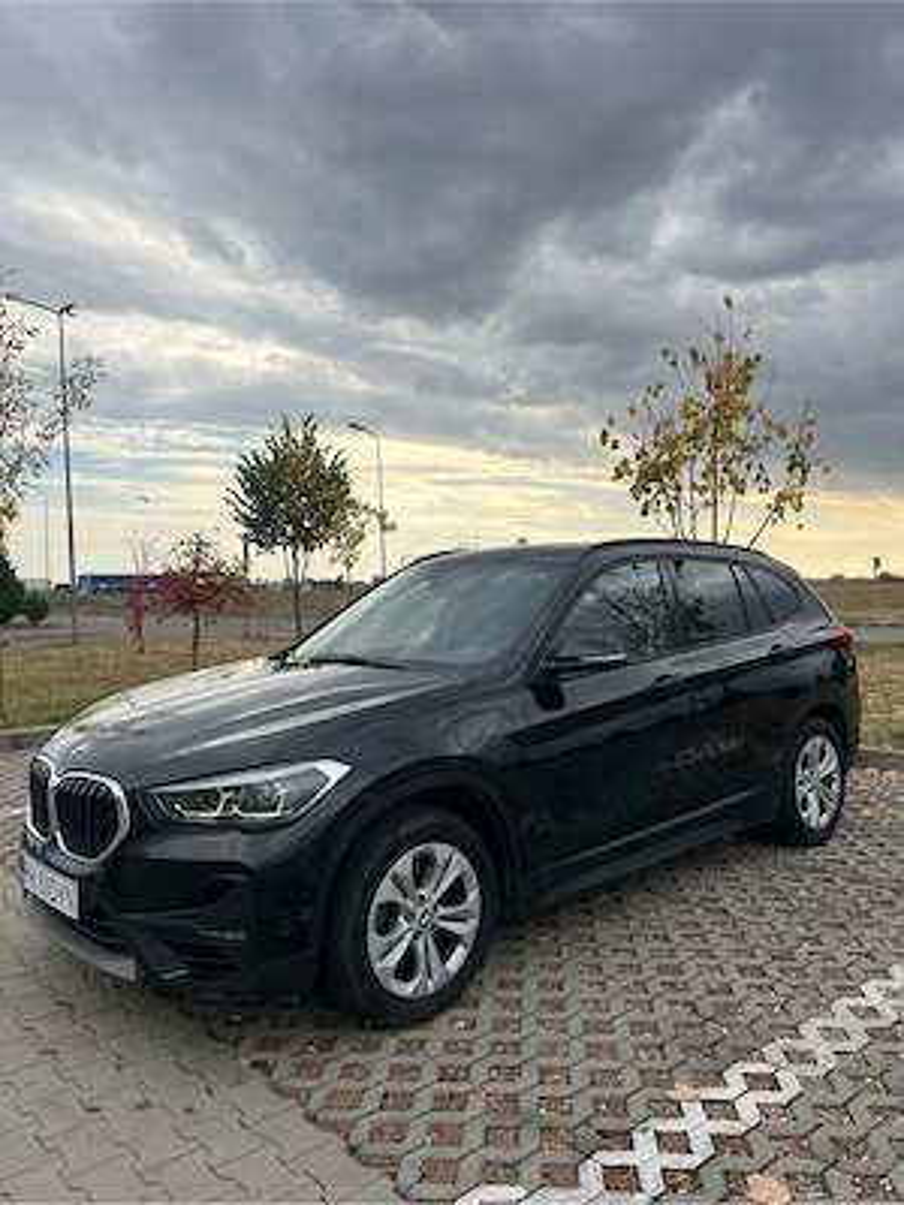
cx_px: 452
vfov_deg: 67.3
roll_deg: +0.7
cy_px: 602
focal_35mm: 26
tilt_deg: -0.9
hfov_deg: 53.1
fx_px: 905
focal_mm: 5.7
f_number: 1.5
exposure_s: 1/3968
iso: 50
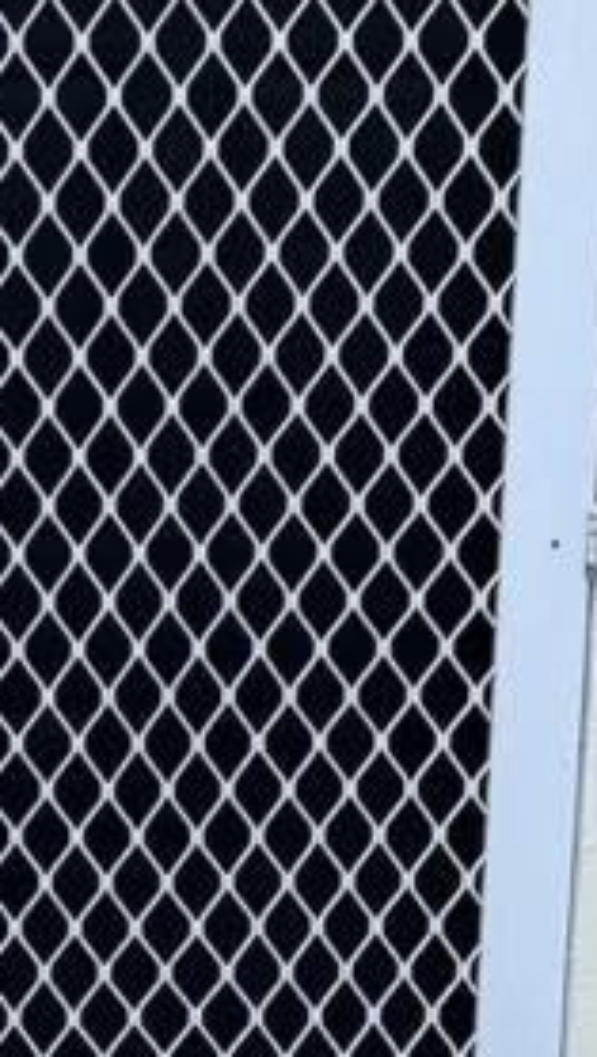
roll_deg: -0.9
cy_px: 509
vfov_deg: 36.6
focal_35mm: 57
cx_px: -49
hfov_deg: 20.2
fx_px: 1599
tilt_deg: -9.4
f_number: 1.8
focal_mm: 4.25
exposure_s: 1/749
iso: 25
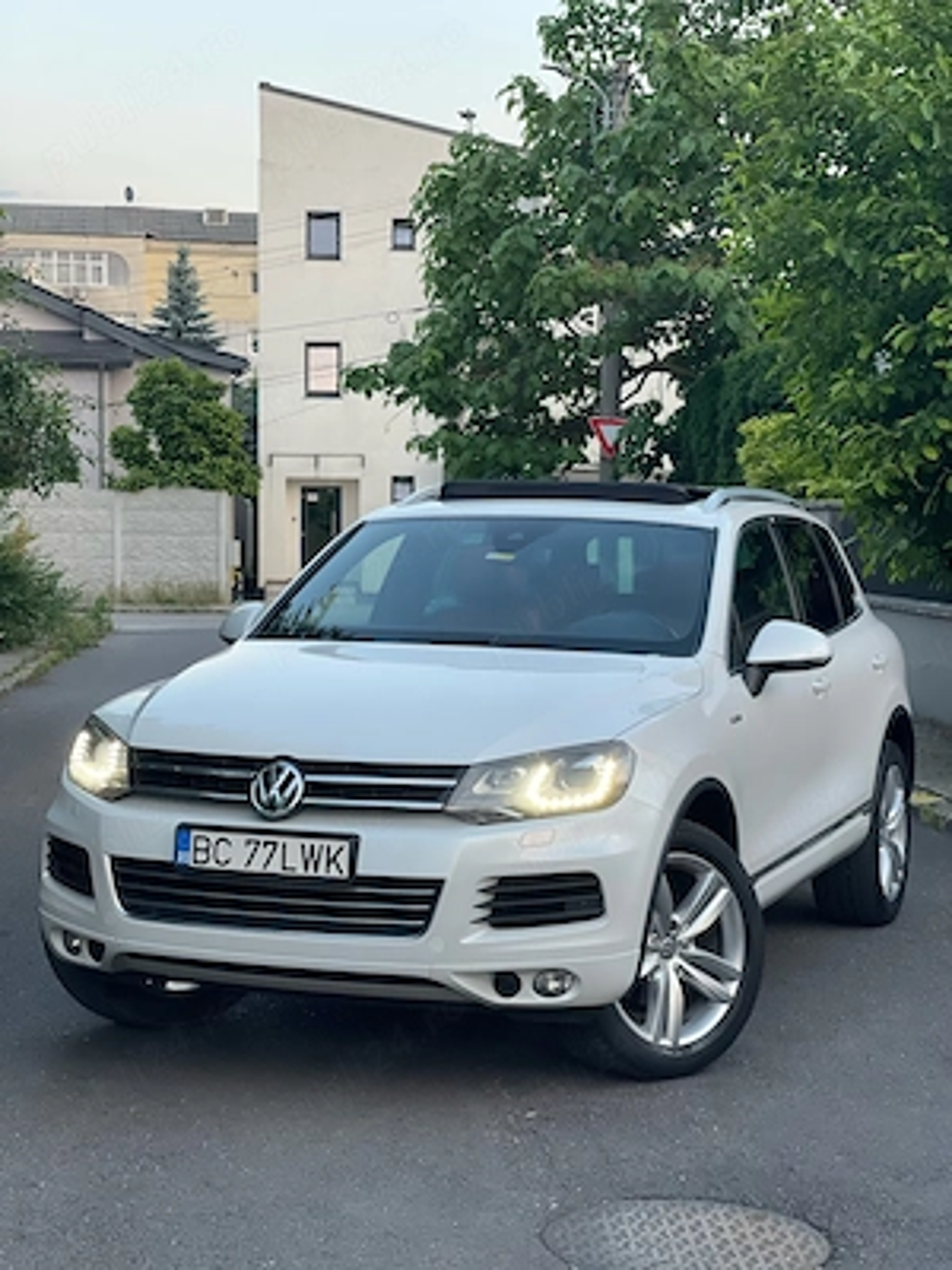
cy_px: 635
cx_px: 476
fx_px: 2347
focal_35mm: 64
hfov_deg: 22.9
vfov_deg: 30.3
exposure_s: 1/121
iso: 160
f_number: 2.2
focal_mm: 7.5
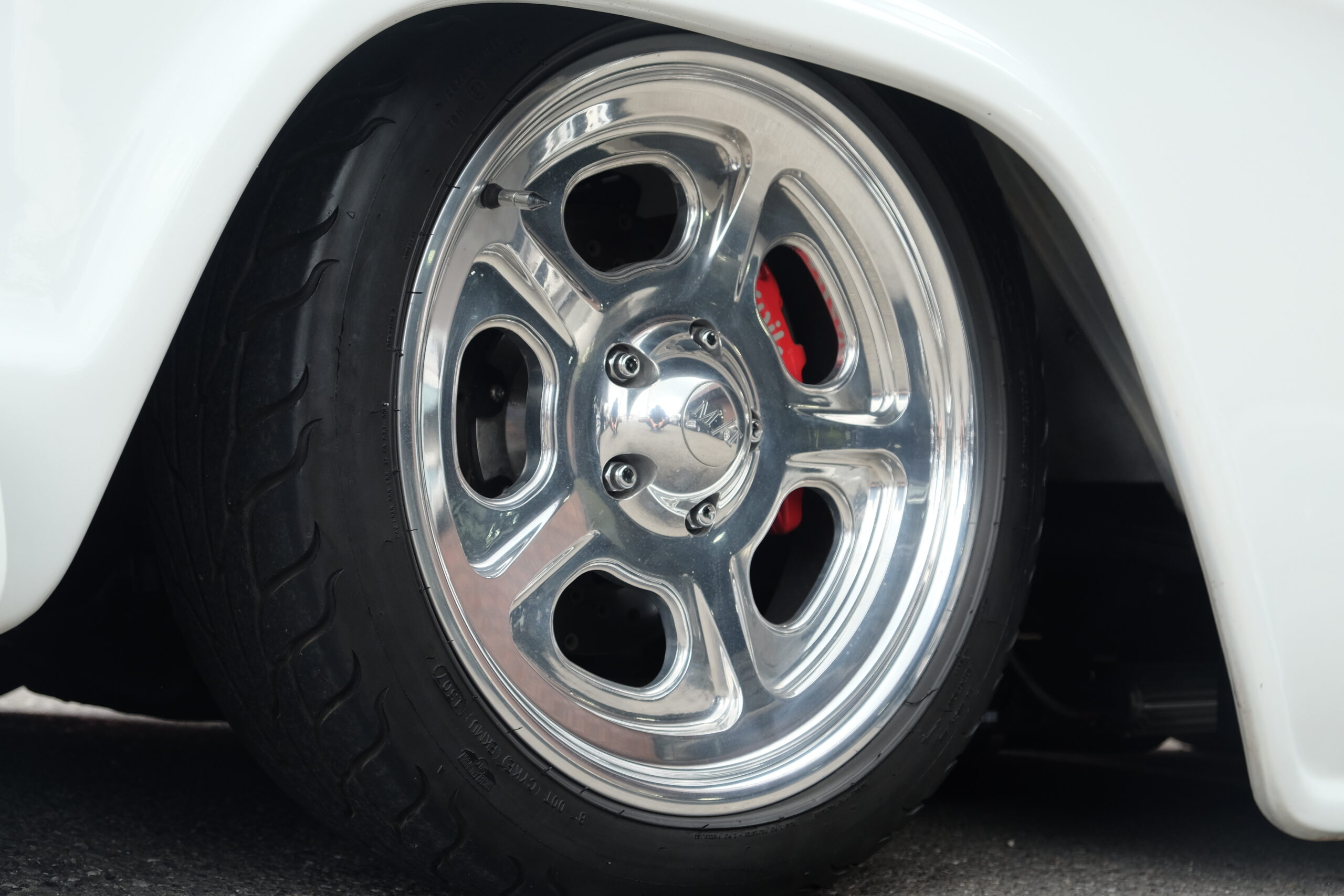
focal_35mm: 54
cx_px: 672
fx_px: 2016
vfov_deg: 25.1
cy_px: 448
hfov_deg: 36.9
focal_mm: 35.8
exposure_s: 1/150
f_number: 5
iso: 400
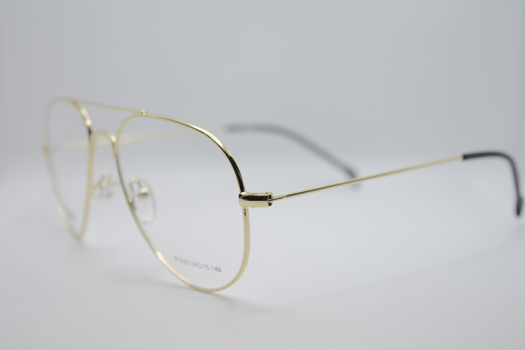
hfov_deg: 29.9
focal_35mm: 68
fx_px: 984
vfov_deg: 20.2
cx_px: 262
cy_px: 175
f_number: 5.6
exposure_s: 1/125
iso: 250
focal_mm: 45
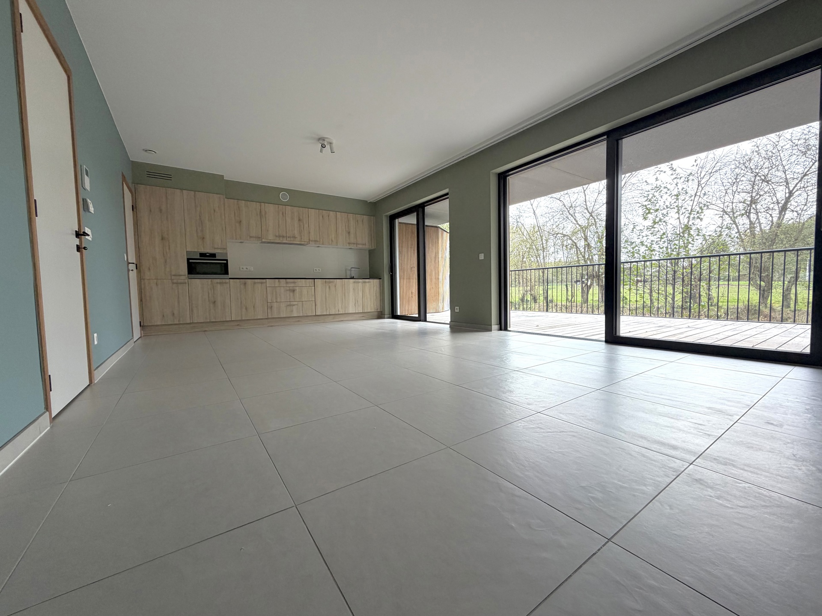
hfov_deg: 102.1
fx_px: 332
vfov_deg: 85.7
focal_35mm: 14
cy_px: 308
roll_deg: +1.4
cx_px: 411
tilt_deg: -3.2
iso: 100
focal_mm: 2.22
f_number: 2.2
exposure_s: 1/121
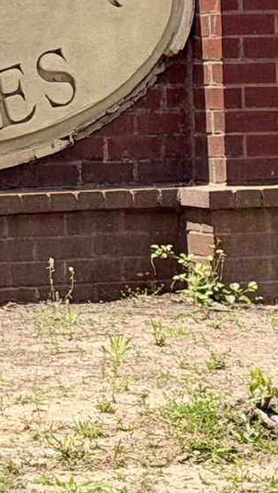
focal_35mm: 142
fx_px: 1859
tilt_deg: +0.3
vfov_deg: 14.9
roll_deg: +1.9
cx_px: -139
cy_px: 4
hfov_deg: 8.4
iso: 64
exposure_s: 1/3891
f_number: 1.78
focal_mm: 6.76
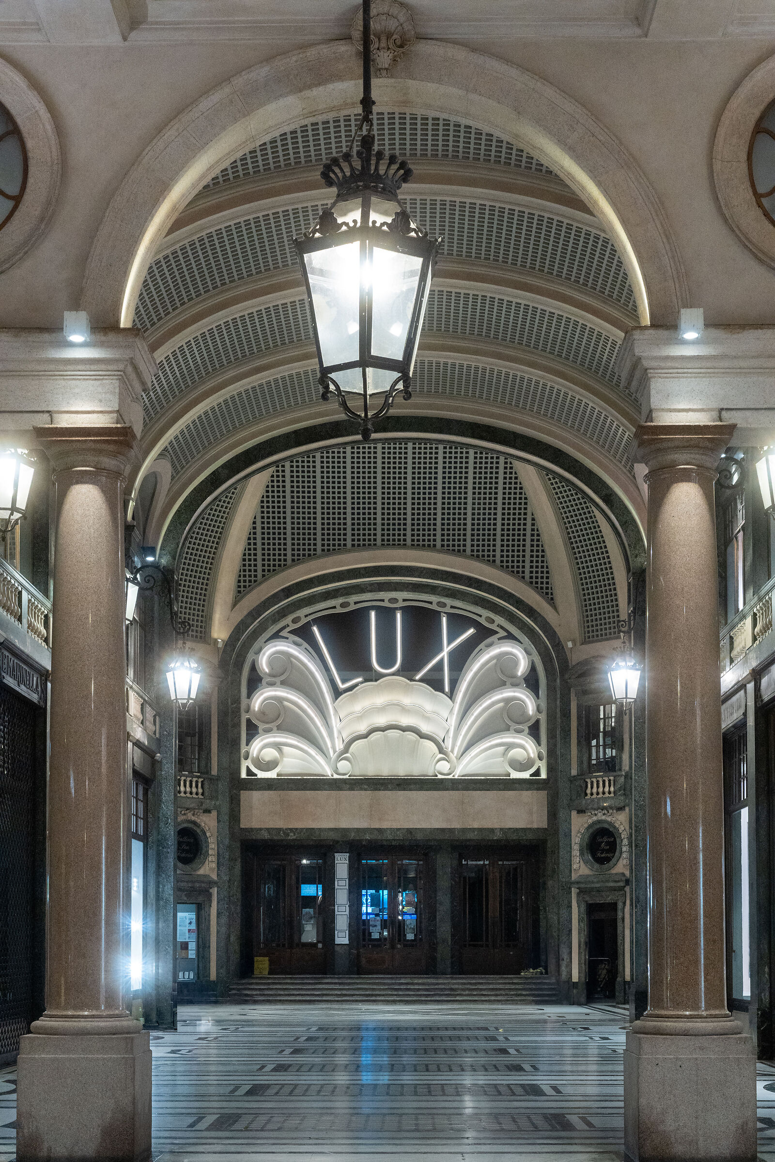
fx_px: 1614
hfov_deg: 27.0
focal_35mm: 50
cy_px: 581
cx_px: 388
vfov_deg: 39.6
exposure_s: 1/50
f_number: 11
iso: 8000
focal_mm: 50
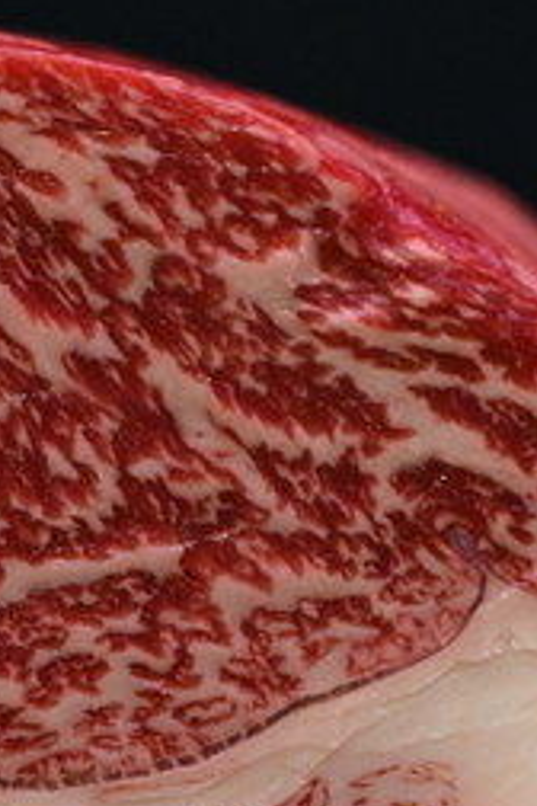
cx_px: -323
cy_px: 662
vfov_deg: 3.4
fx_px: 13603
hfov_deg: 2.3
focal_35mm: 608
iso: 3200
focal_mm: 170
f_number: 4
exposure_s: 1/500
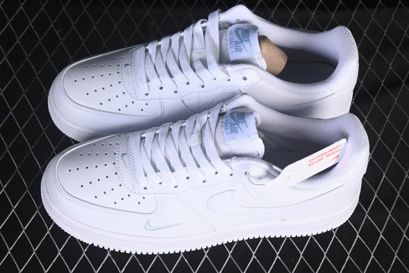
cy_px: 136
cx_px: 204
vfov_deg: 18.2
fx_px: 852
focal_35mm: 75
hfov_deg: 27.0
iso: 160
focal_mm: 50
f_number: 7.1
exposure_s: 1/100
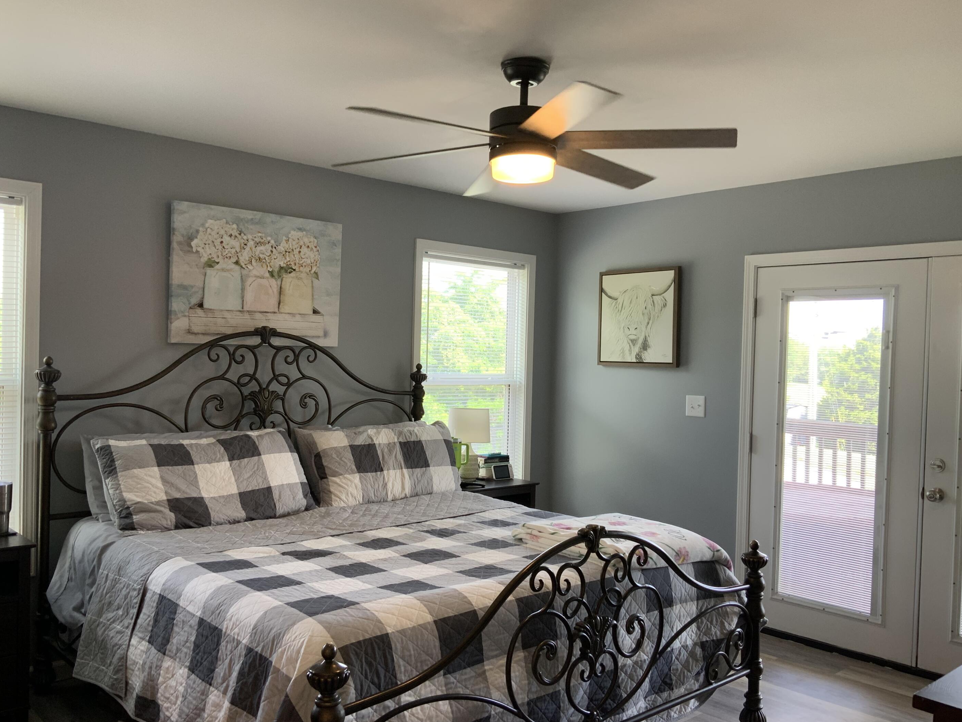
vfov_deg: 45.4
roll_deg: -0.9
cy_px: 374
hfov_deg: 58.3
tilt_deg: -2.1
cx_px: 473
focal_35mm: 31
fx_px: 862
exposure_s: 1/60
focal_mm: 3
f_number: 1.8
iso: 40
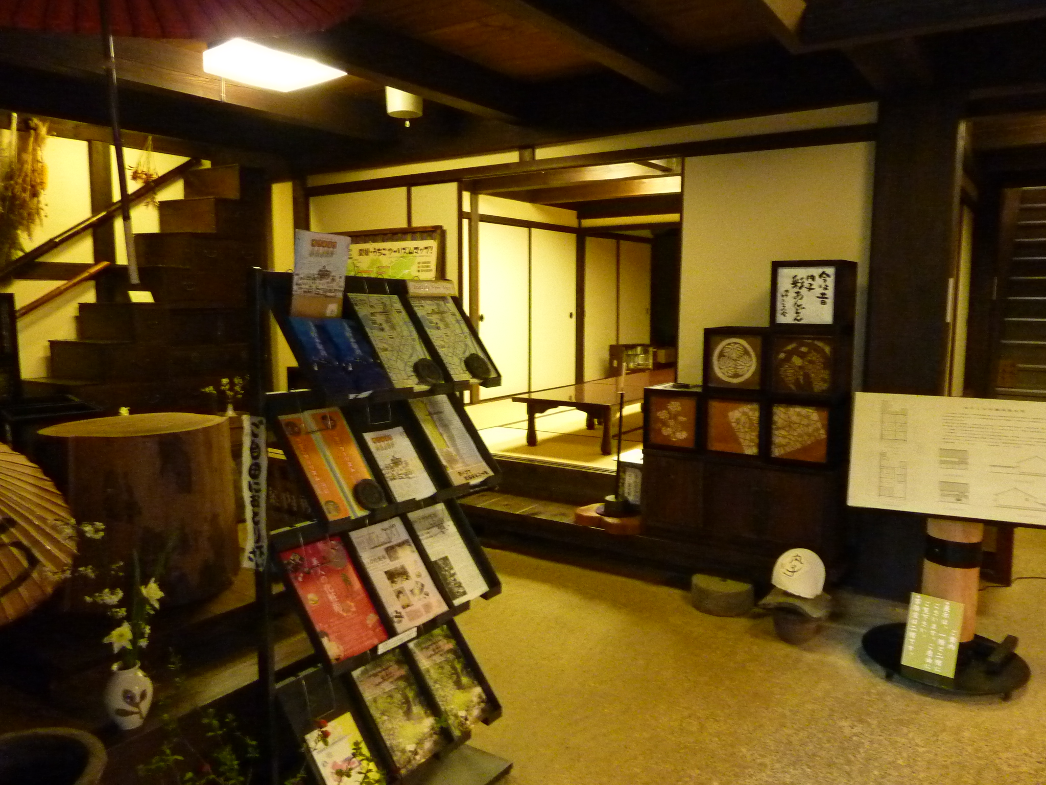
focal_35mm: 25
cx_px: 523
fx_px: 755
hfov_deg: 69.4
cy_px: 392
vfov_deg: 54.9
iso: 800
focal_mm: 4.1
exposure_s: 1/13
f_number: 3.3
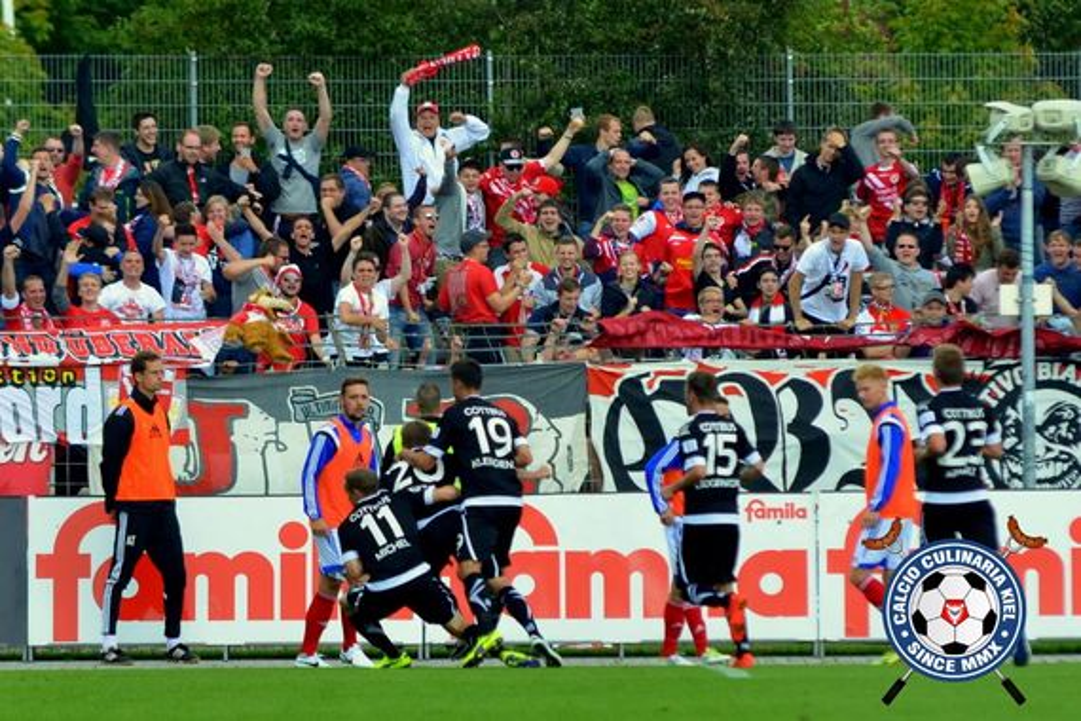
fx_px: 9008
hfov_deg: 6.9
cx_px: 540
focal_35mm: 300
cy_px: 360
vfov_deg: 4.6
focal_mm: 200
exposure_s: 1/1250
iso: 400
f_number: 4.5
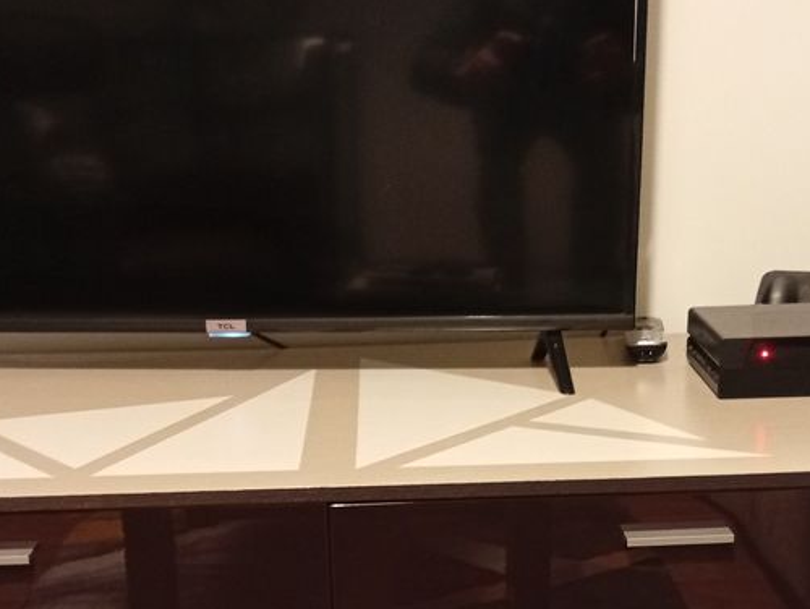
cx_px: 381
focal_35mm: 54
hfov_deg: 35.5
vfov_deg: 26.6
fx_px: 1265
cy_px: 474
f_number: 1.8
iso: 639
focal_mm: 3.84
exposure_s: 1/20
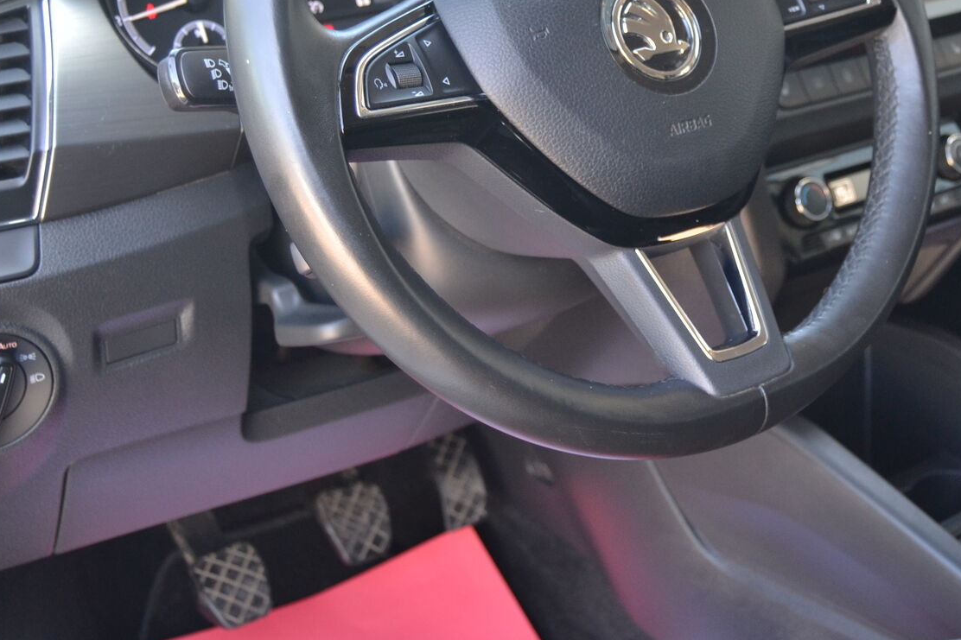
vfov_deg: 23.5
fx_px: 1521
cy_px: 163
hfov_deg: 34.8
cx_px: 624
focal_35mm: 57
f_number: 3.5
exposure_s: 1/60
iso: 400
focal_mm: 22
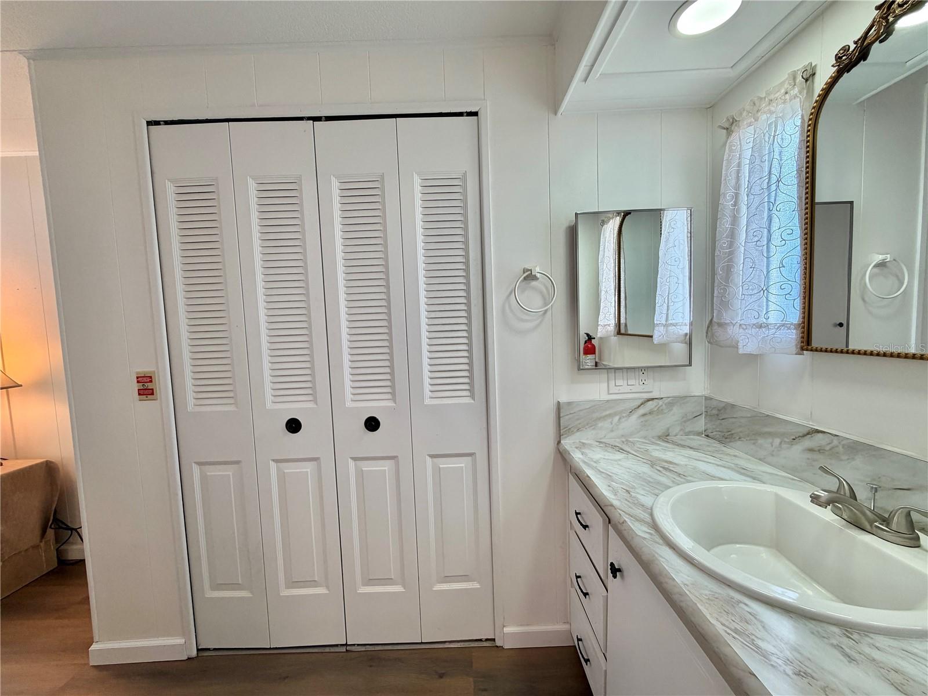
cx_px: 464
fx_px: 375
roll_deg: +2.8
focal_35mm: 14
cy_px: 348
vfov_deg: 85.7
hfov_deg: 102.1
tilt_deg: -4.4
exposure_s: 1/120
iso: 125
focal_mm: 2.22
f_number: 2.2
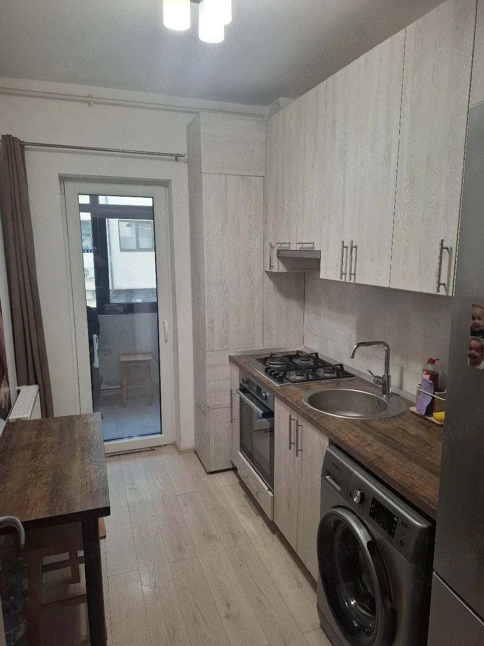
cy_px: 323
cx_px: 242
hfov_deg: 58.9
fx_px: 429
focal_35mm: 23
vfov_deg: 73.9
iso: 200
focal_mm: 5.54
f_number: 1.8
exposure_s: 1/100
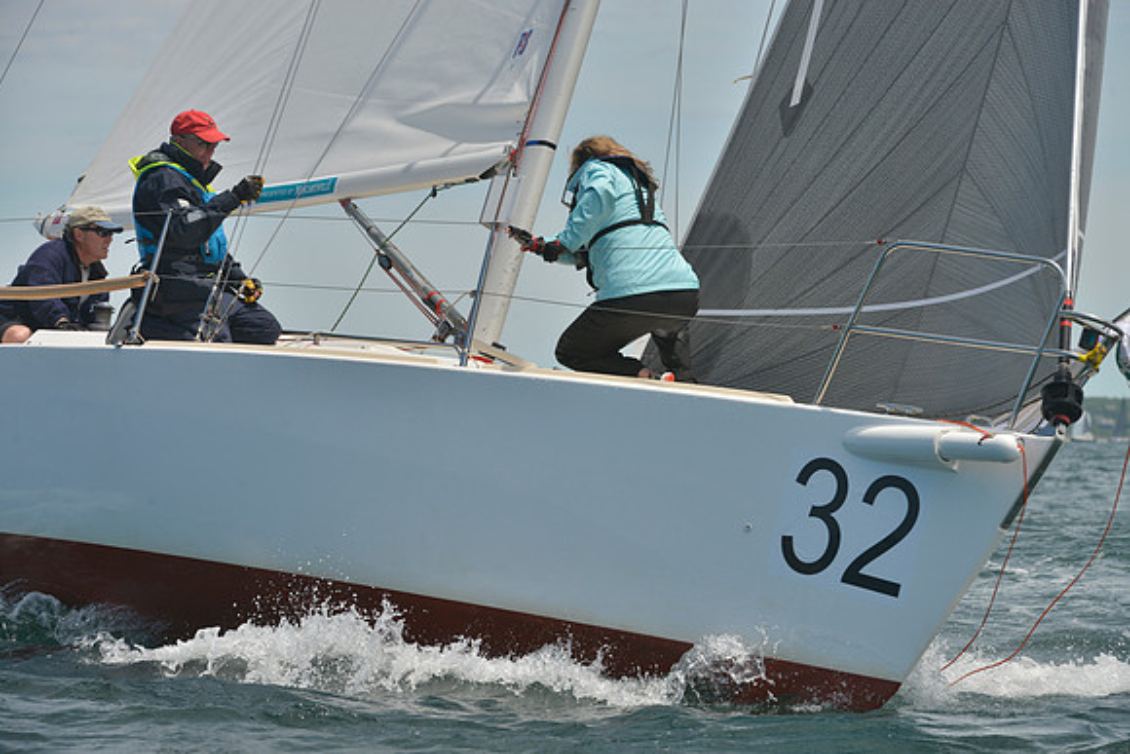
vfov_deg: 6.9
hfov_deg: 10.3
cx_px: 565
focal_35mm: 200
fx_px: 6279
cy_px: 377
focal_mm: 200
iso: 280
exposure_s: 1/800
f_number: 9
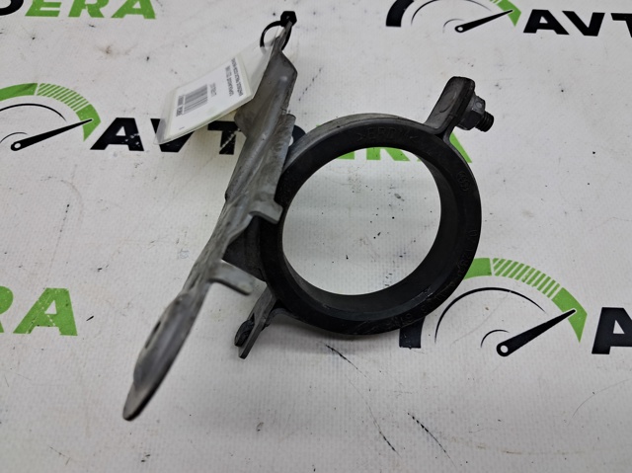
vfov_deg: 51.3
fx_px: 493
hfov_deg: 65.4
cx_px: 316
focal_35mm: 27
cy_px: 236
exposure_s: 1/100
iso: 50
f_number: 1.8
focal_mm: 4
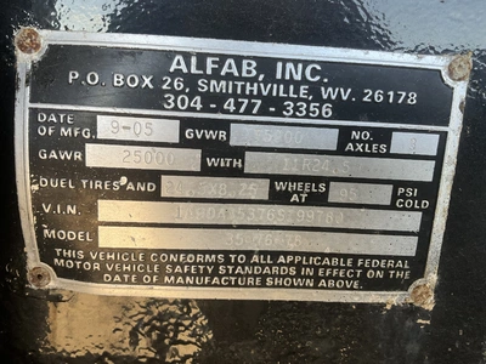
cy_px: 182
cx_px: 243
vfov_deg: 48.2
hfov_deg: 61.7
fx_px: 407
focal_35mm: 29
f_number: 1.8
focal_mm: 3
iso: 64
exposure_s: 1/112
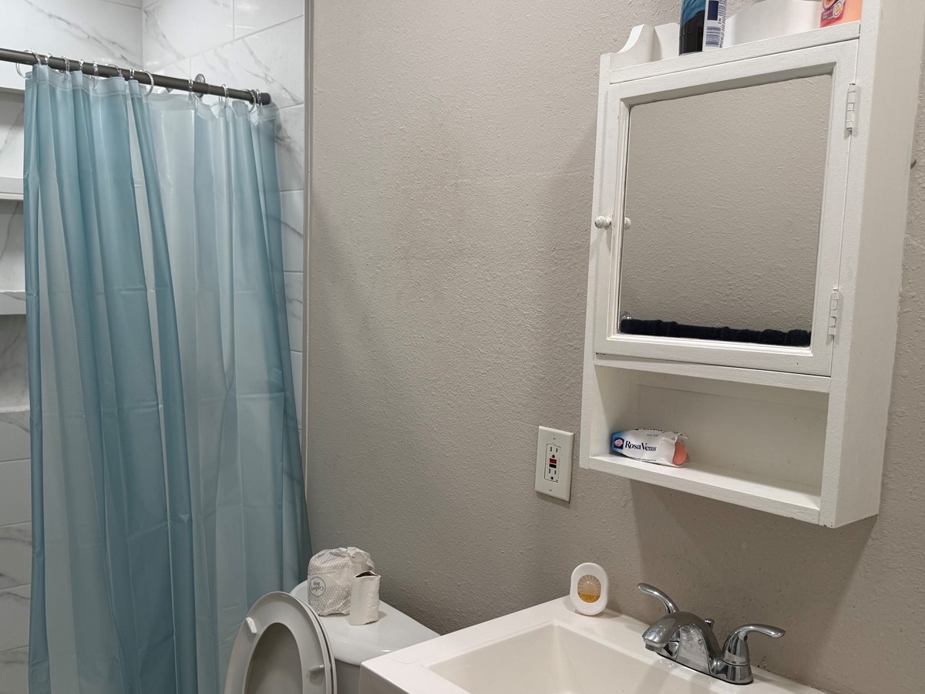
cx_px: 382
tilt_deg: -7.1
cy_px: 385
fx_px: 855
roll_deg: -1.5
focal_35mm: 32
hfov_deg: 56.5
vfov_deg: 44.1
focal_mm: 6.76
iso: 80
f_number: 1.78
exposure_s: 1/120
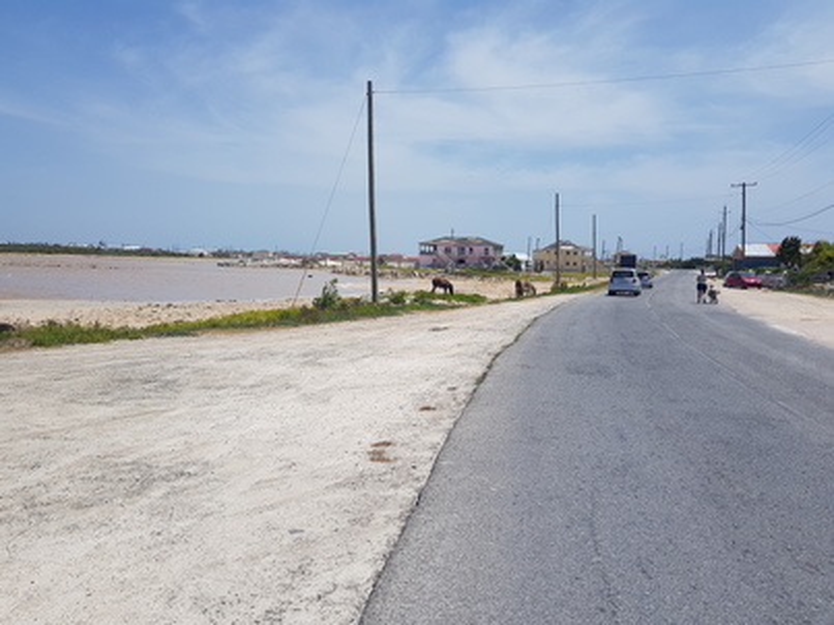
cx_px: 417
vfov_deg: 53.0
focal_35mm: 26
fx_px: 626
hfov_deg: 67.3
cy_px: 312
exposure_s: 1/3864
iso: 40
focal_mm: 4.2
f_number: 1.7
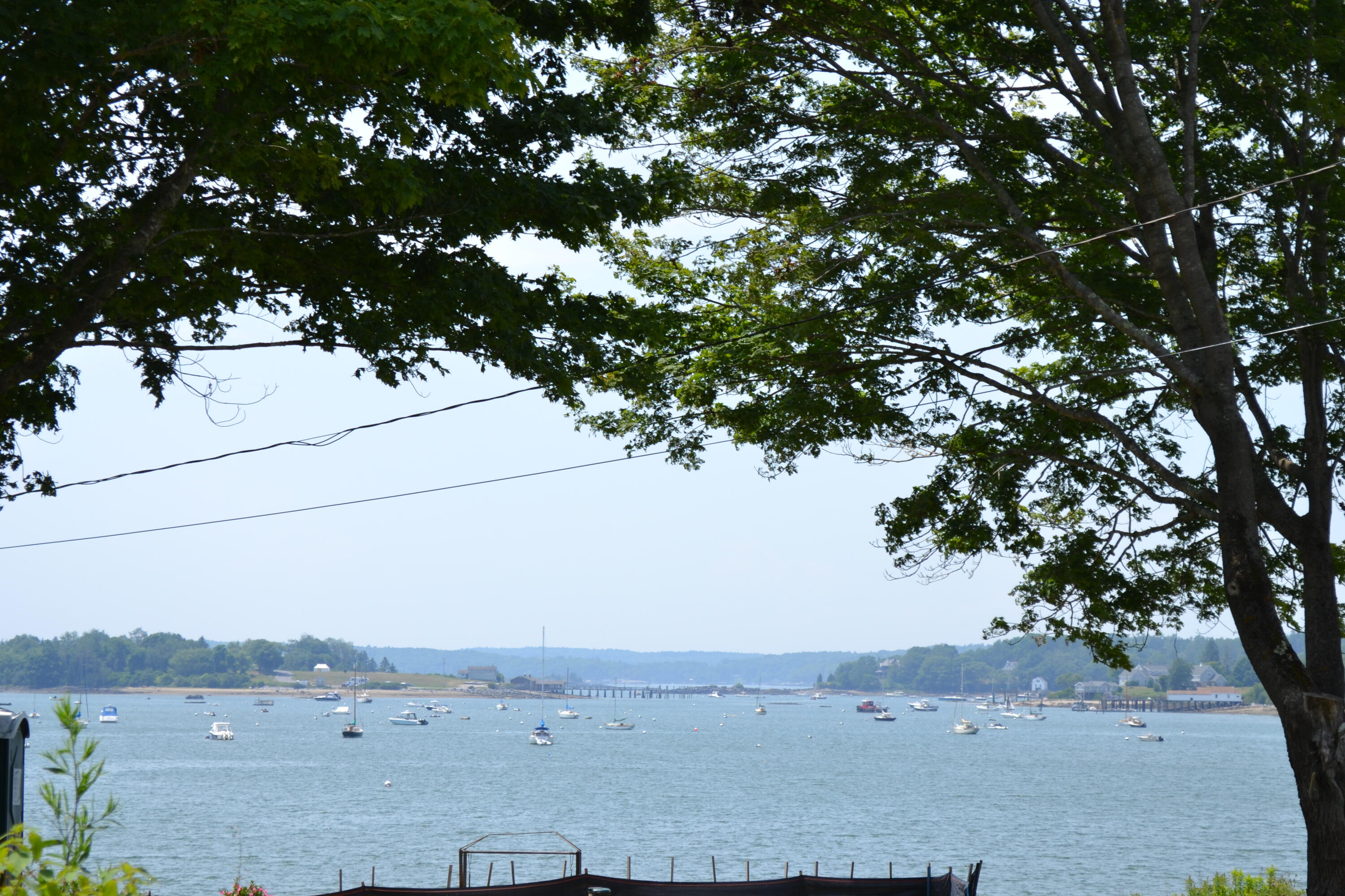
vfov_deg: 16.6
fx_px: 3082
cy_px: 448
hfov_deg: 24.6
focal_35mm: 82
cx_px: 672
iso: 100
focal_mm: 55
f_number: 8
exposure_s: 1/250
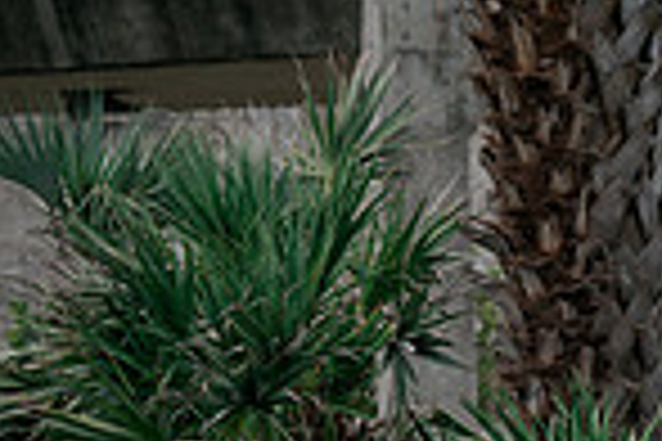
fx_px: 3622
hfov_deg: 9.9
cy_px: 603
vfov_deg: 6.9
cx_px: 1180
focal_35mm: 197
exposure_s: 1/400
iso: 80
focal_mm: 50
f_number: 2
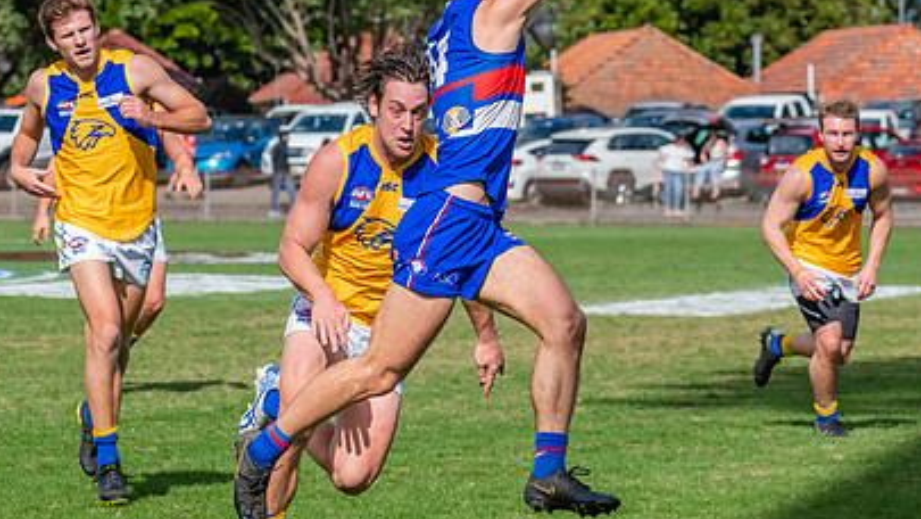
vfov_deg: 4.8
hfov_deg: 8.4
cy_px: 267
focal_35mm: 255
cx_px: 266
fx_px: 6229
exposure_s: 1/1600
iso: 800
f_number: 9
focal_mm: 170
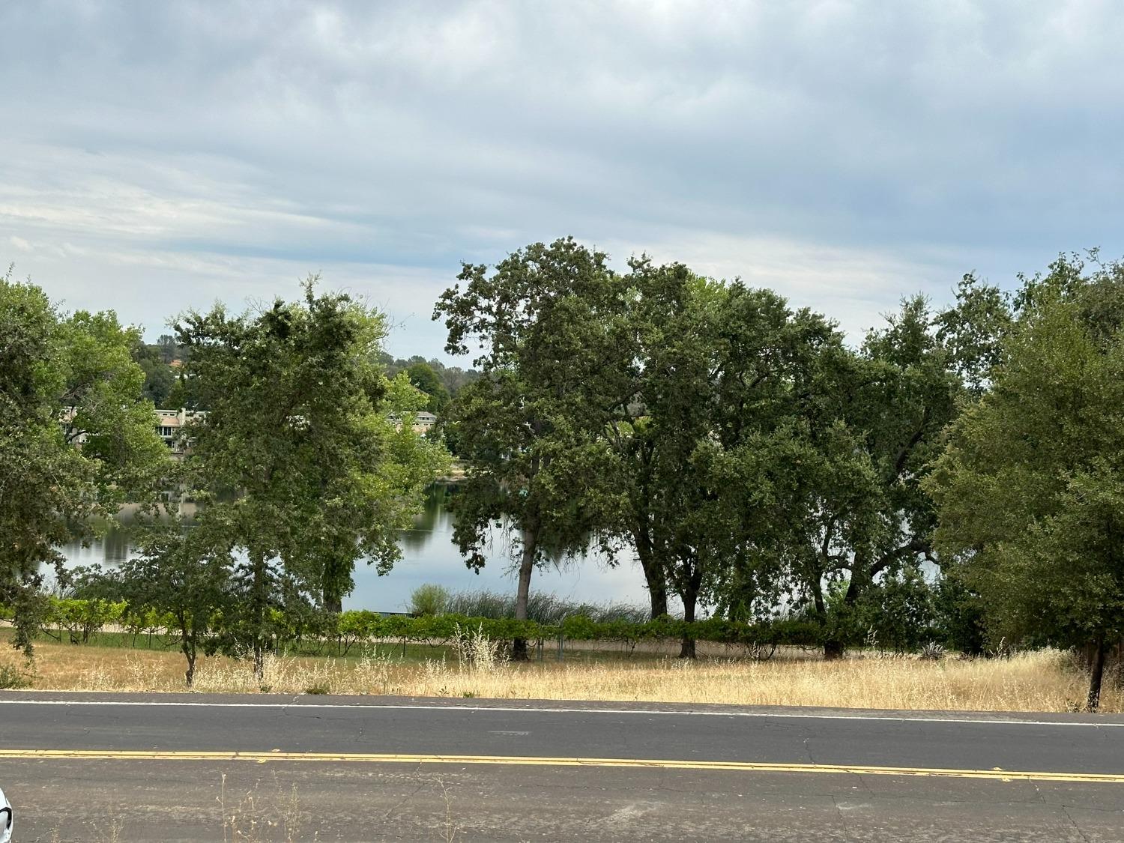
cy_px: 422
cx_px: 562
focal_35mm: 48
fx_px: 1559
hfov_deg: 39.7
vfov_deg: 30.3
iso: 64
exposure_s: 1/3367
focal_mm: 6.86
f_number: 1.78
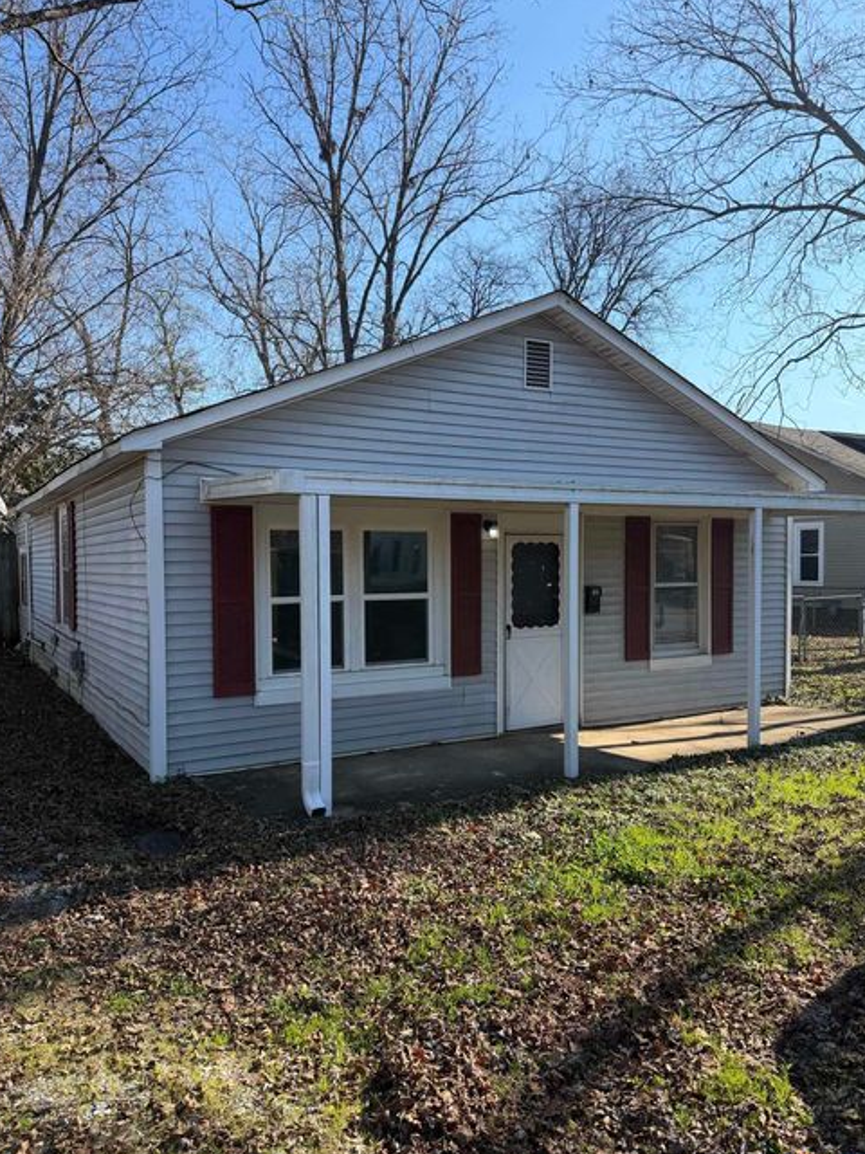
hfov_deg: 54.9
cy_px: 596
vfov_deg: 69.4
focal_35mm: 25
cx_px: 427
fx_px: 833
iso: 100
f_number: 1.78
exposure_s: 1/2445
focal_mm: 6.76
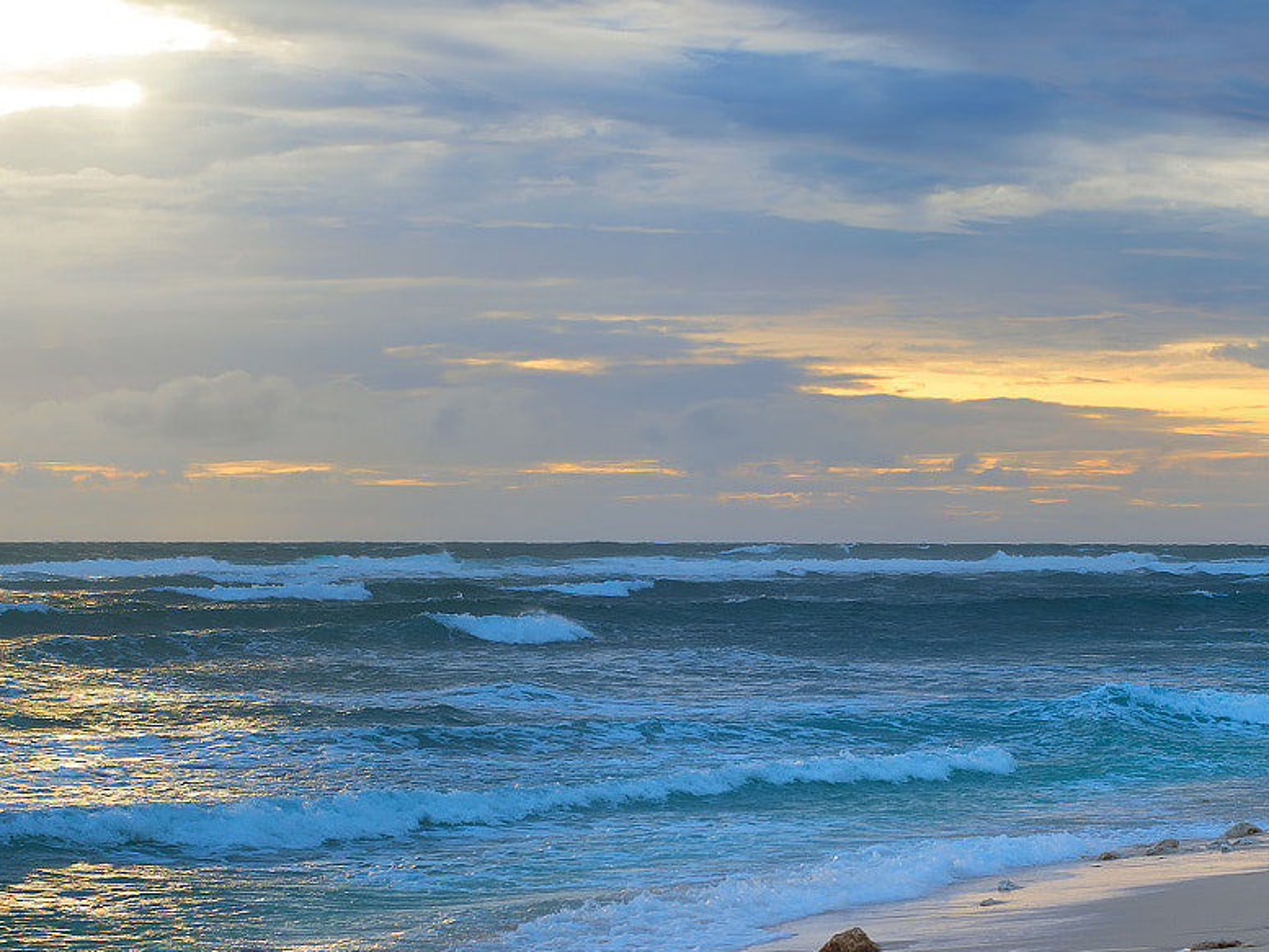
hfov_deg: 19.8
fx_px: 3630
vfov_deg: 14.9
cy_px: 714
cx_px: 759
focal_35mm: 99
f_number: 4
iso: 100
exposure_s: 1/125
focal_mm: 50
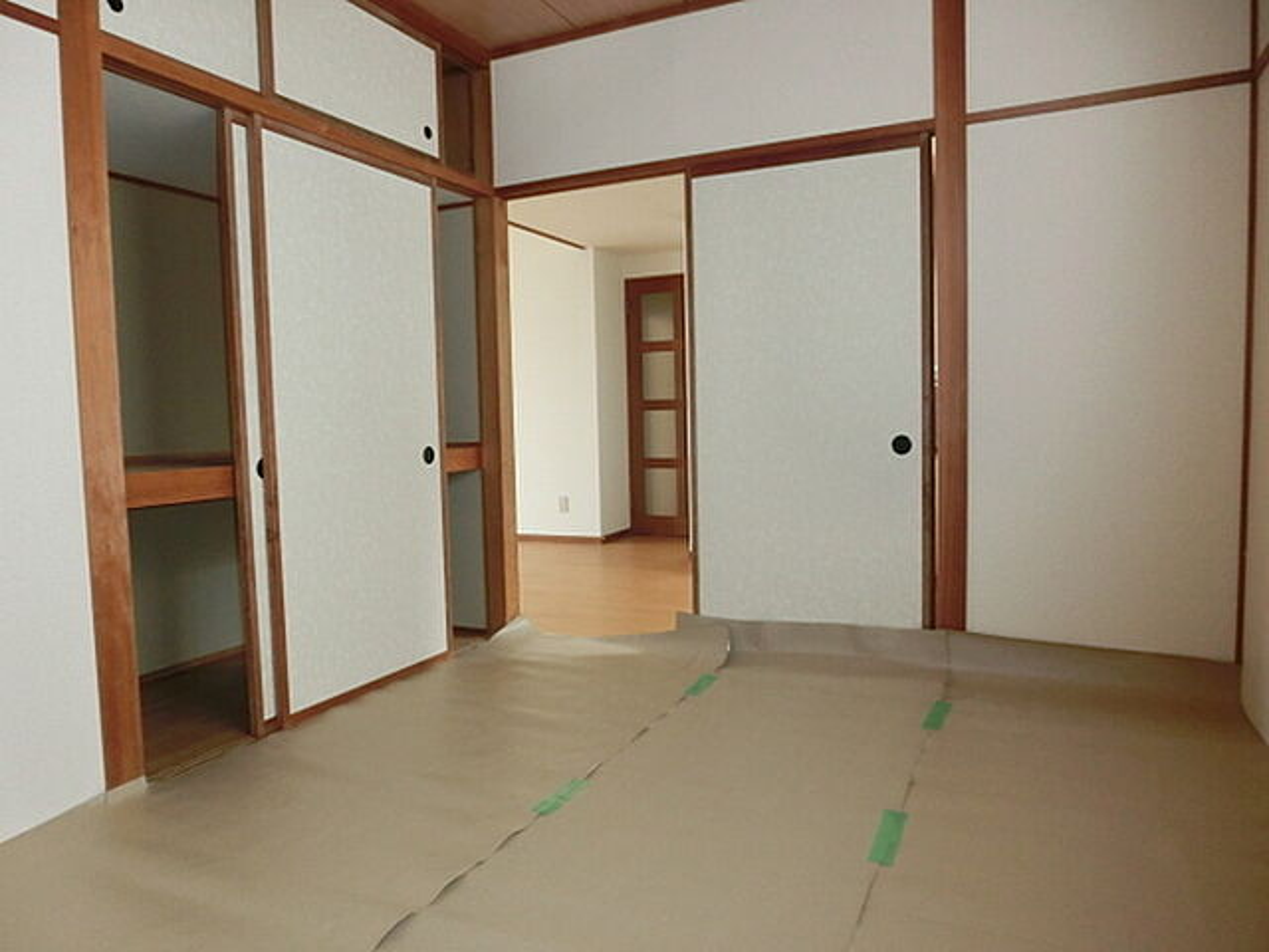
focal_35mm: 24
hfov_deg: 71.6
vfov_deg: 56.8
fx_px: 880
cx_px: 634
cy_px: 476
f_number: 3
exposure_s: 1/50
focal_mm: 4.24
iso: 400
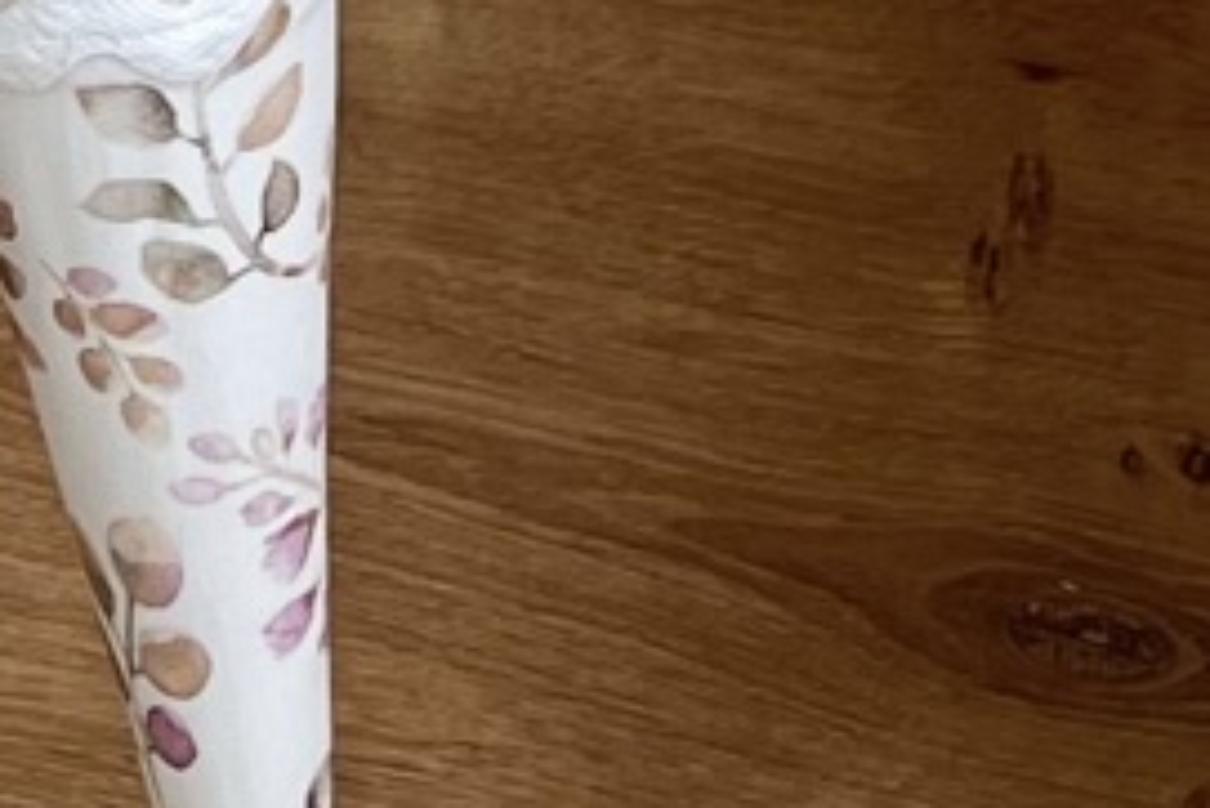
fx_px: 6860
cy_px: -3045
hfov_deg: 9.9
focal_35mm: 204
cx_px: -214
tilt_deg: -17.0
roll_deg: -0.5
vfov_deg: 5.4
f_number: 1.6
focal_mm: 5.1
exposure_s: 1/100
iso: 40
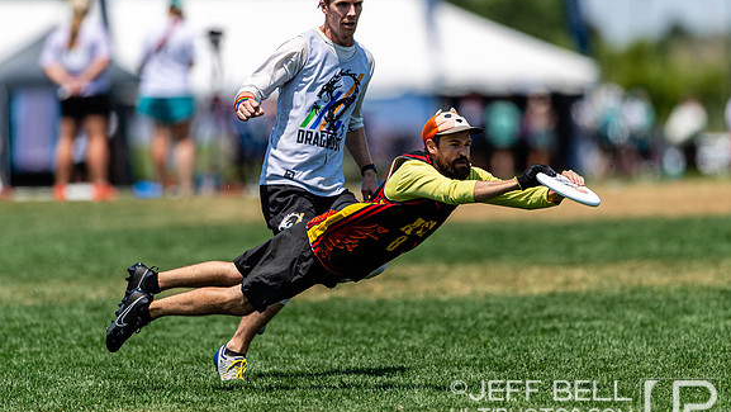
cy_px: 203
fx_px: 11653
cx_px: 361
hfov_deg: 3.6
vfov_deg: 2.0
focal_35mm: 601
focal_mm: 400
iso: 100
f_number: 2.8
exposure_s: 1/3200
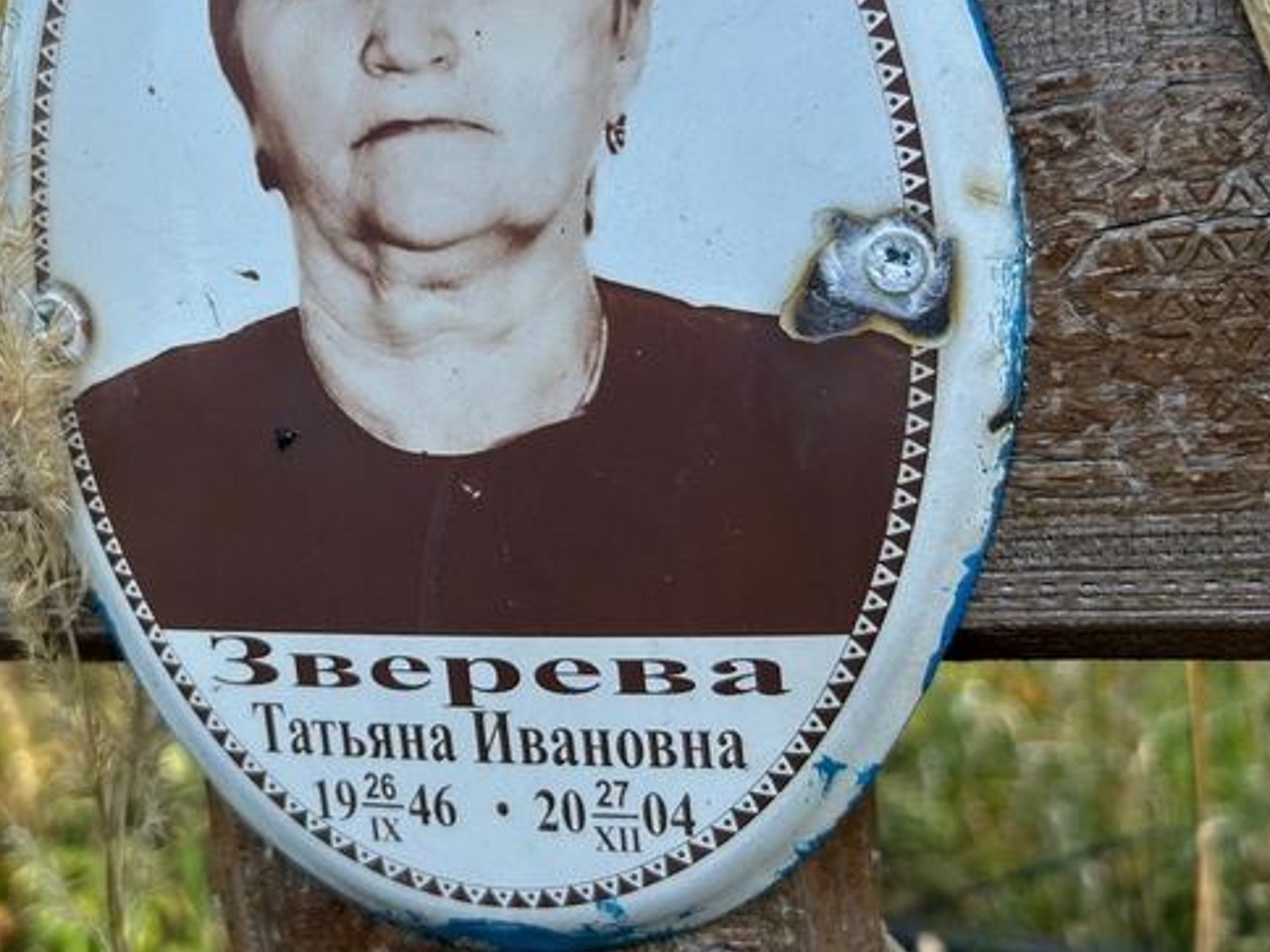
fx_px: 1578
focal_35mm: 43
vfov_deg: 33.5
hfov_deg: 43.0
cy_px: 396
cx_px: 386
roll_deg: +8.5
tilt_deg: -8.0
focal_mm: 5.7
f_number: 1.5
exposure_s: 1/1009
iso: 50
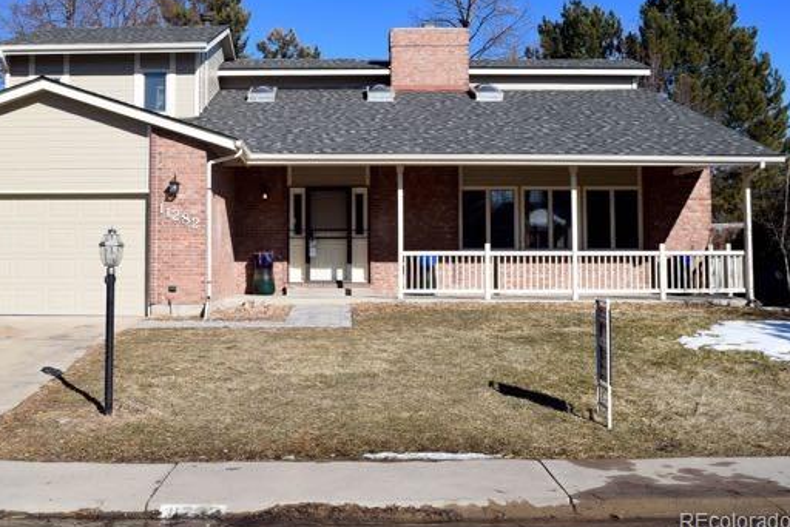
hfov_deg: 43.3
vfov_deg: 29.8
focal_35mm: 45
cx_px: 309
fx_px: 988
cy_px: 209
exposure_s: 1/400
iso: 200
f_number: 10
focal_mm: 24
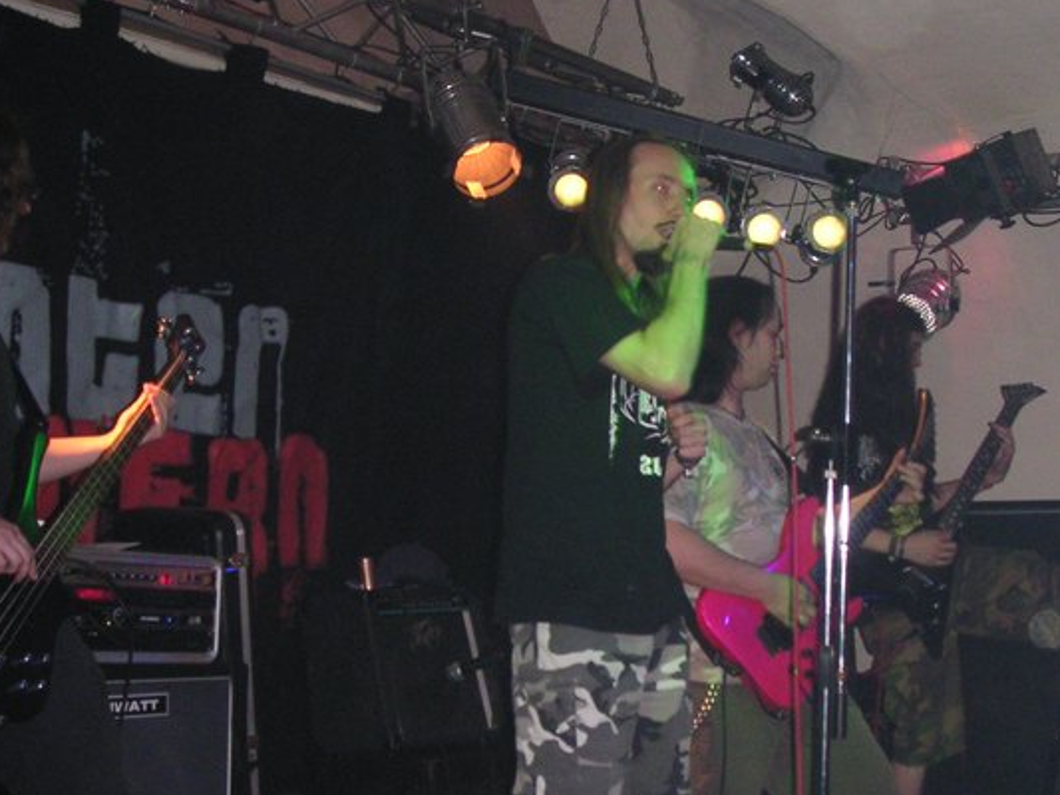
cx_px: 577
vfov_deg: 25.6
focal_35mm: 57
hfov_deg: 33.8
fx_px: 1746
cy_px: 449
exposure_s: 1/45
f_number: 2.8
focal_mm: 6
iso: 160
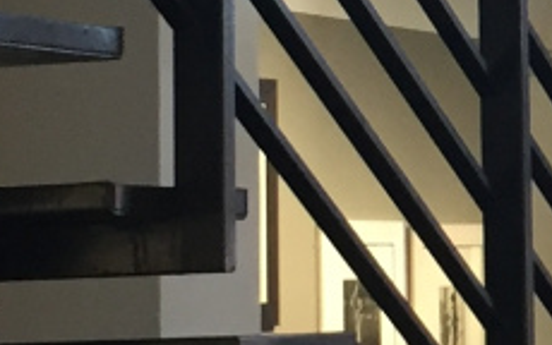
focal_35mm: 214
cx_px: 866
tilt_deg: +6.7
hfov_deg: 9.5
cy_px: -48
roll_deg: +0.9
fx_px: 3221
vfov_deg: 6.1
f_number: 2.2
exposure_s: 1/33
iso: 100
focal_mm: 4.15
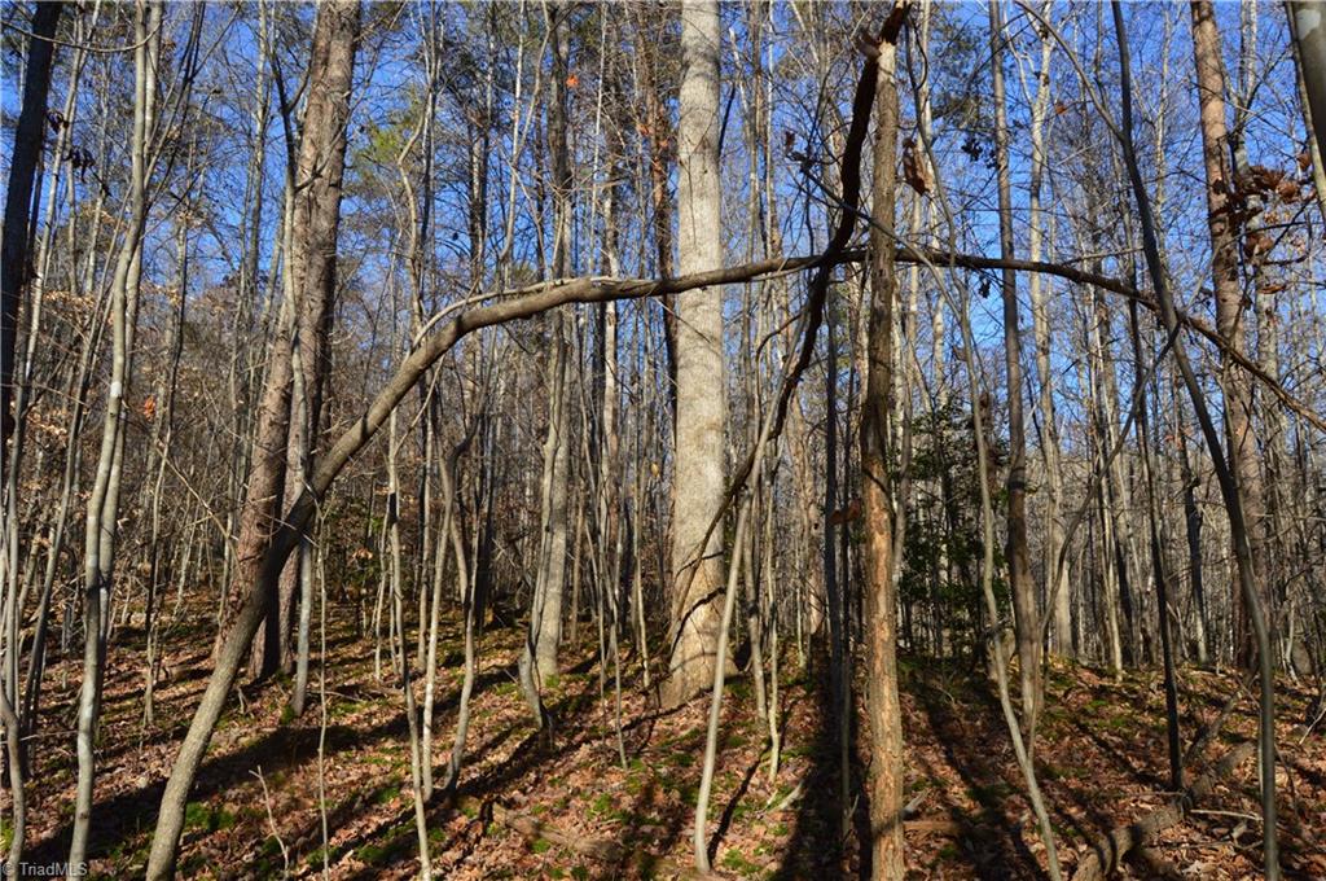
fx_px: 993
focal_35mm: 27
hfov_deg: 67.4
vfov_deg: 47.8
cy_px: 440
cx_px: 663
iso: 400
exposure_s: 1/250
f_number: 10
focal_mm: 18
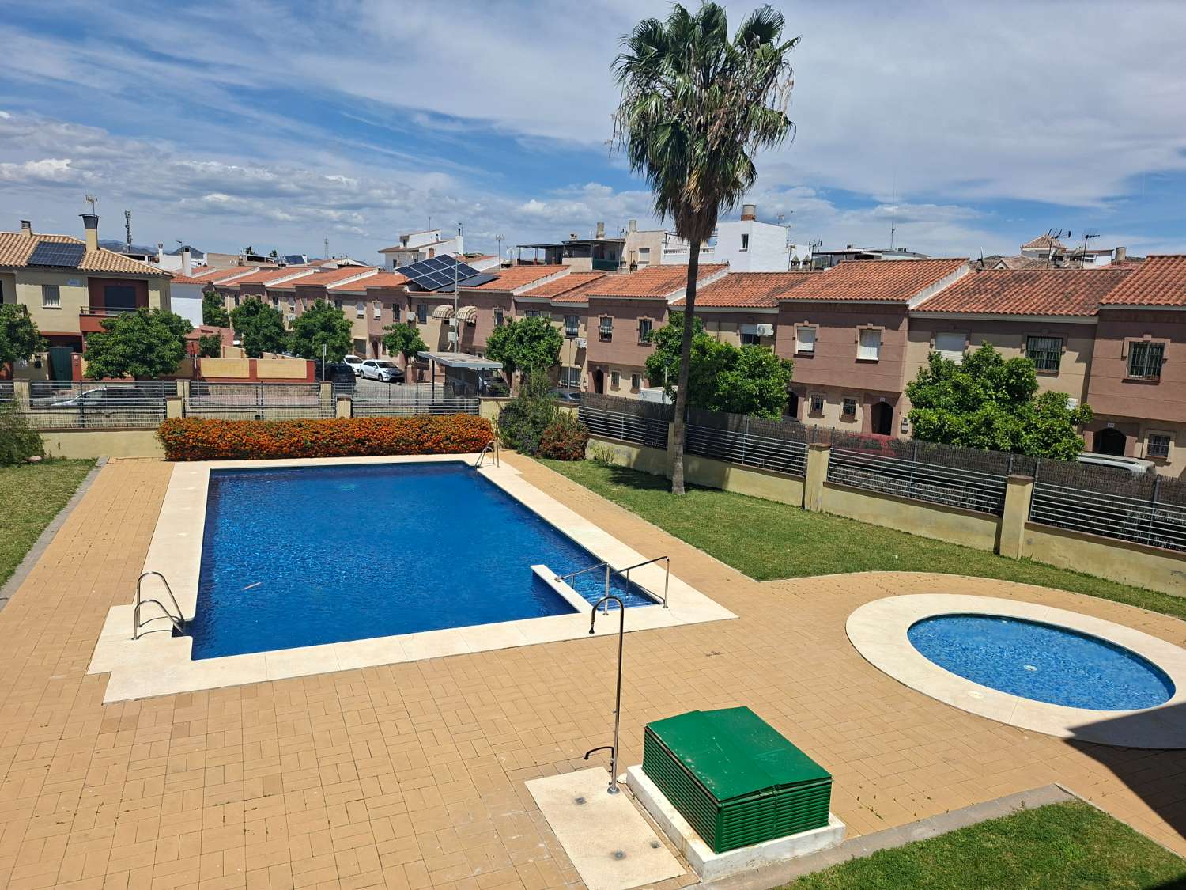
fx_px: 788
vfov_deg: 58.9
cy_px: 445
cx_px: 593
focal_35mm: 23
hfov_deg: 73.9
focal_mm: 5.54
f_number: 1.8
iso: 50
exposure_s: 1/2817
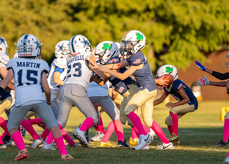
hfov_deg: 5.5
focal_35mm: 364
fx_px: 2366
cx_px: 86
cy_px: 65
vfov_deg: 4.0
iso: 400
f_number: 2.8
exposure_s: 1/2000
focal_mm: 200
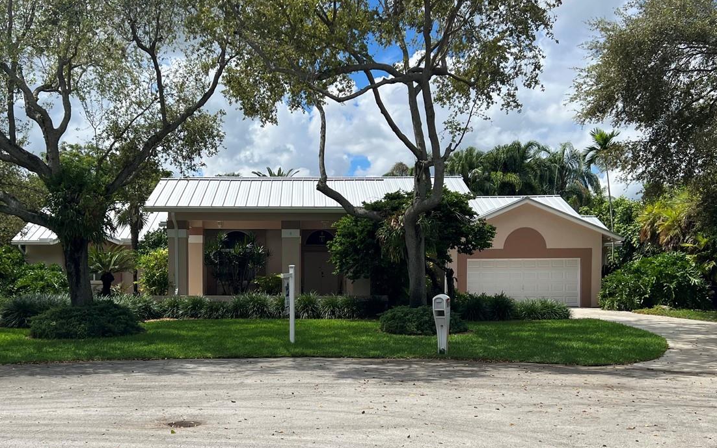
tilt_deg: -2.1
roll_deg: -0.9
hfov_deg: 49.1
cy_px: 304
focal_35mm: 40
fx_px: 782
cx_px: 301
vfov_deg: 31.7
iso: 50
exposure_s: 1/5587
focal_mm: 5.7
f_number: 1.5
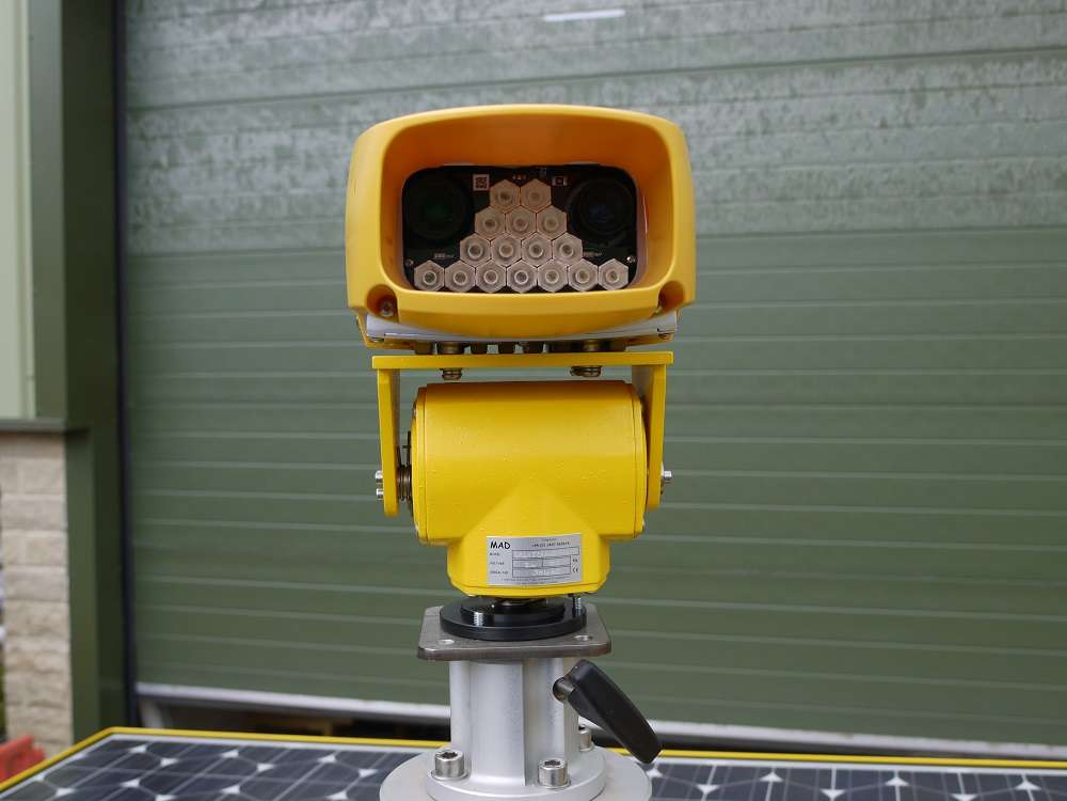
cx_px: 534
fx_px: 1233
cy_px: 400
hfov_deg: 46.8
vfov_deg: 36.0
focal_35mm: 40
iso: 100
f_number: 5
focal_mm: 20
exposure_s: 1/125
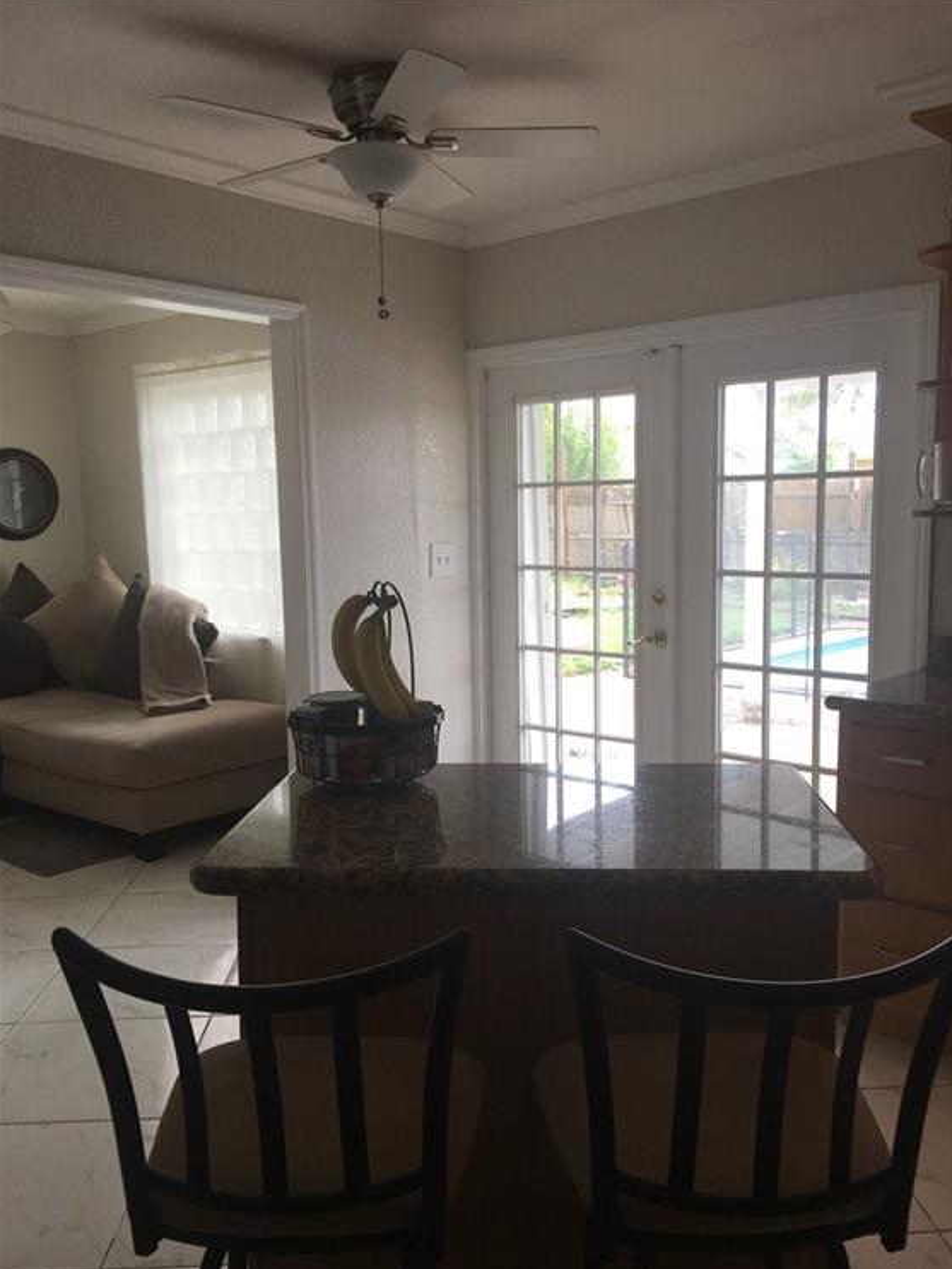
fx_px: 1099
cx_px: 491
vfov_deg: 59.9
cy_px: 650
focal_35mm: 30
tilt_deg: -6.6
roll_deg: +0.6
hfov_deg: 46.8
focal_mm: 4.15
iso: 40
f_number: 2.2
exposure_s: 1/100
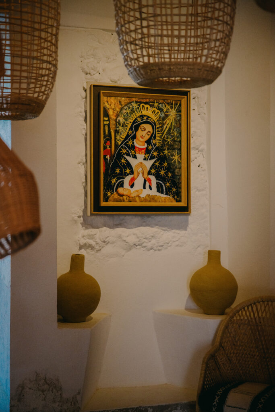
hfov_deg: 23.4
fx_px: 664
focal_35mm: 58
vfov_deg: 34.5
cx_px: 138
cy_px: 206
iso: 400
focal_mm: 58
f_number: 2.8
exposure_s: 1/640
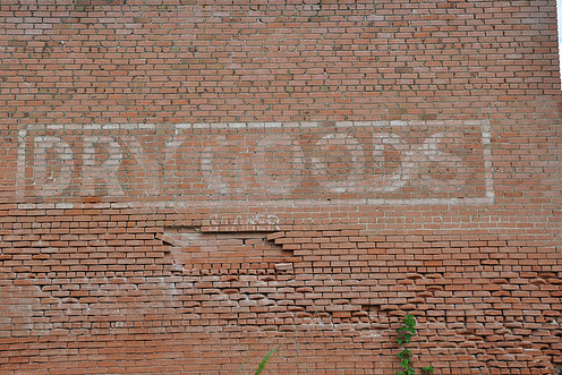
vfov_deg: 24.2
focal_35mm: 56
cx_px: 242
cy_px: 177
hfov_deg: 35.6
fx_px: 874
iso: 200
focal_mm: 32
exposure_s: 1/200
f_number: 7.1
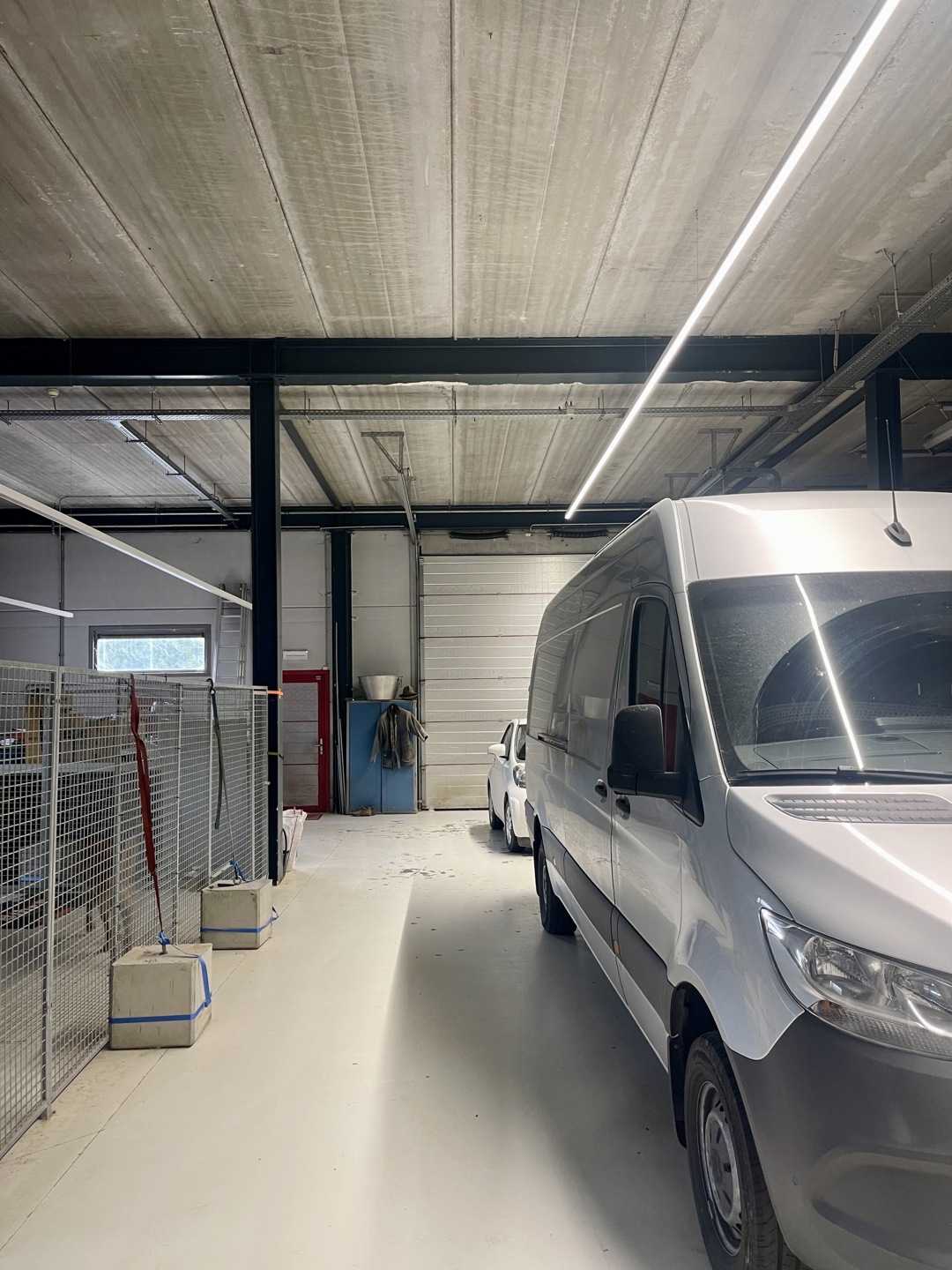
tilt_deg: +3.5
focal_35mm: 25
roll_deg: +1.4
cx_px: 476
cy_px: 635
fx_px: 917
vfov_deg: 69.4
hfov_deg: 54.9
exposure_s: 1/50
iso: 64
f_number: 1.6
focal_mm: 5.1
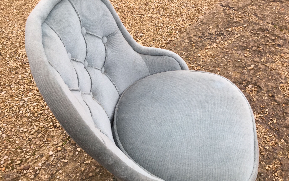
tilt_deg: -48.1
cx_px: 145
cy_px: 100
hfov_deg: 58.1
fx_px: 260
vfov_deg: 38.3
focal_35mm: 33
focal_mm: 3.3
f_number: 2.4
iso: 32
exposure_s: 1/100
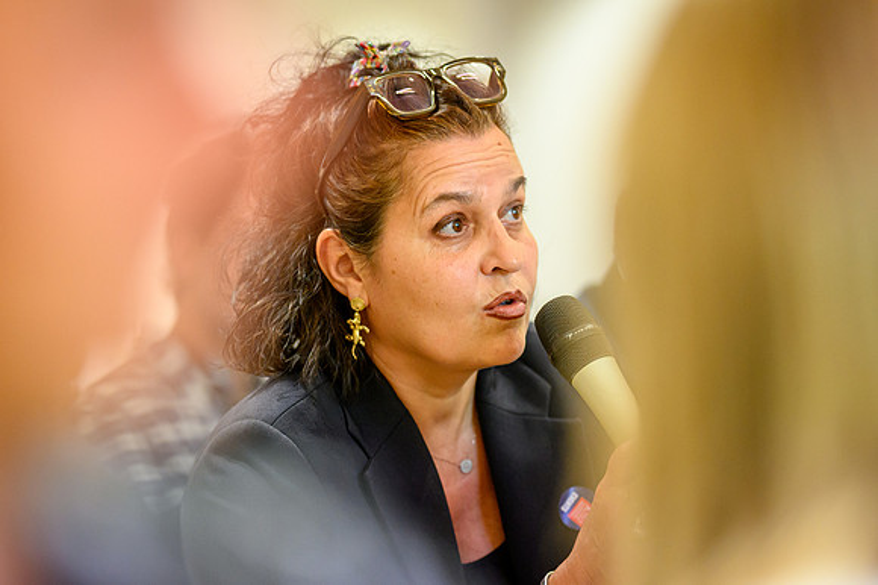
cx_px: 439
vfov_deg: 6.8
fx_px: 4948
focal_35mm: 203
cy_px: 292
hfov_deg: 10.1
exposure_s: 1/200
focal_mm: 135
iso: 2000
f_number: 1.8
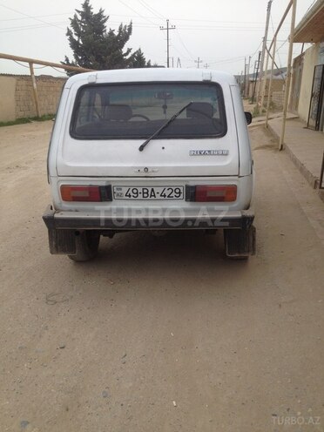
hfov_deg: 40.7
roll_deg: +0.2
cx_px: 162
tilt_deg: -18.7
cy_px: 216
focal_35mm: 35
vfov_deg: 52.6
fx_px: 437
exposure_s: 1/472
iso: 50
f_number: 2.4
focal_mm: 4.28
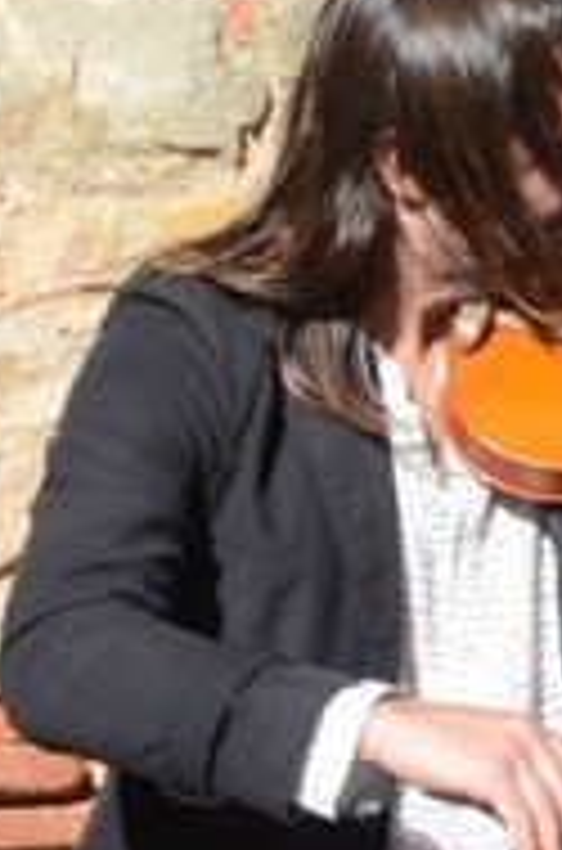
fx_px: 18174
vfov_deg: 2.7
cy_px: 688
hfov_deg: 1.8
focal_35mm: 772
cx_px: 928
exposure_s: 1/400
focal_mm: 135
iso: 160
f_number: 6
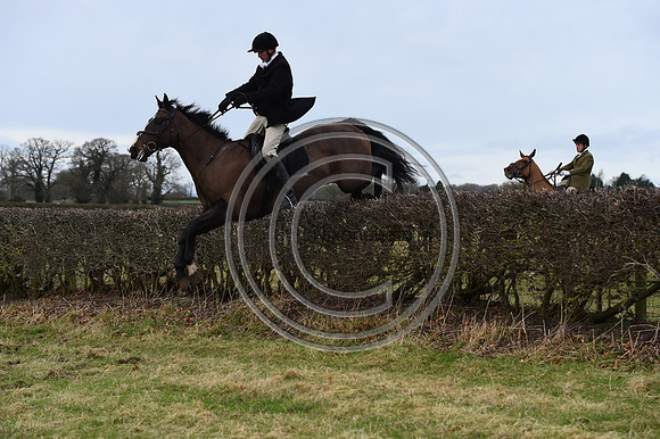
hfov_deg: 23.9
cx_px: 330
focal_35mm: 85
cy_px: 220
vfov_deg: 16.1
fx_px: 1557
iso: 720
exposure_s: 1/1250
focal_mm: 85
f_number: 5.6
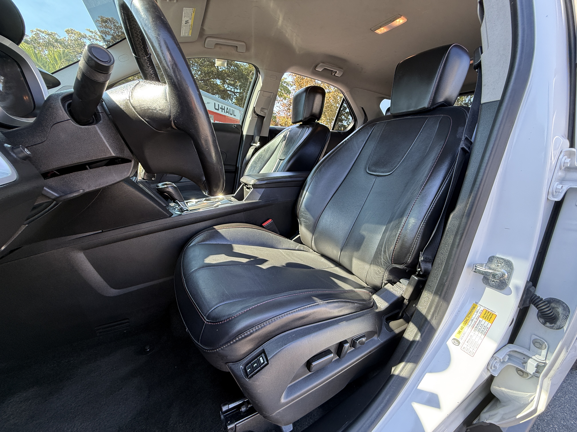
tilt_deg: -13.9
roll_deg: -2.0
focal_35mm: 14
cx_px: 288
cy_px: 216
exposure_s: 1/99
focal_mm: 2.22
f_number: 2.2
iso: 80
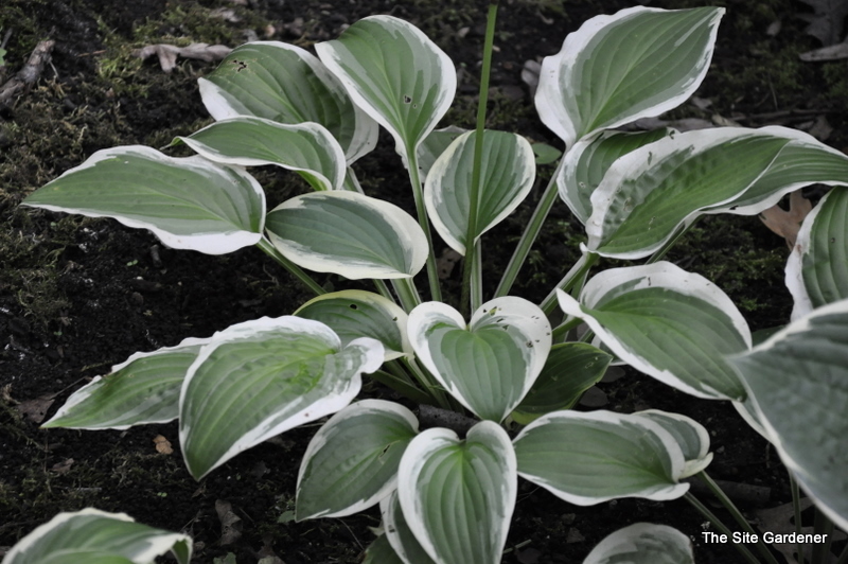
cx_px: 424
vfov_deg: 8.7
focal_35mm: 158
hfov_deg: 13.1
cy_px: 282
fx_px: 3707
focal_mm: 105
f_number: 5.6
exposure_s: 1/125
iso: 1100
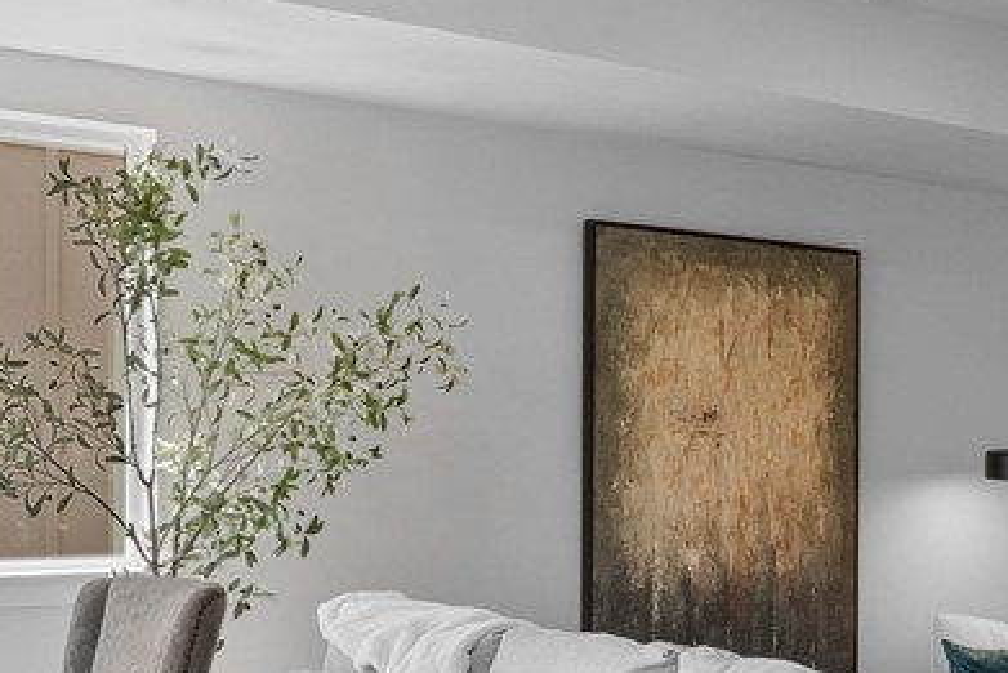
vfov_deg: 20.9
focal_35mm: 65
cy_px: 429
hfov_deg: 30.6
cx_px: 721
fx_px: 1821
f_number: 7.1
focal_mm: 15
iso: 200
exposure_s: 1/25
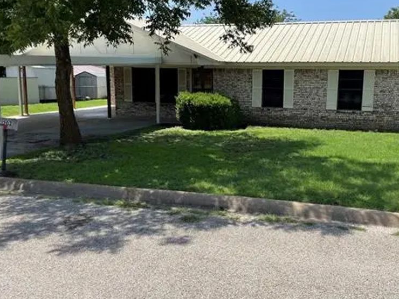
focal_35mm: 36
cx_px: 245
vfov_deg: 39.6
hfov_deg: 50.9
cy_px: 136
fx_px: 415
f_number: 1.6
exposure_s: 1/3401
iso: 32
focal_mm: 4.2
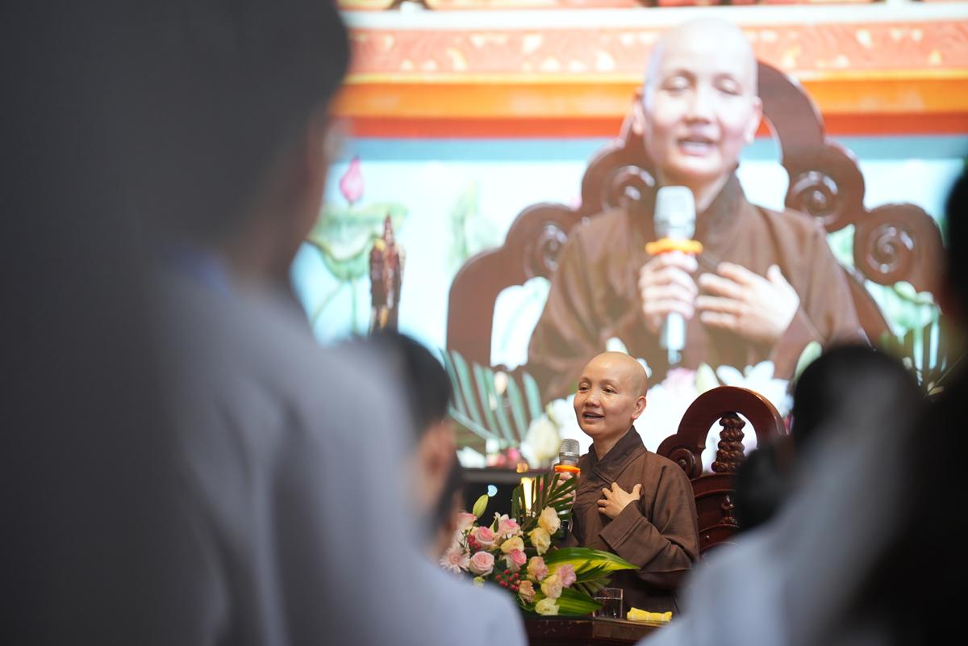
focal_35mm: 200
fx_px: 5377
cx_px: 484
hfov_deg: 10.3
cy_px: 323
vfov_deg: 6.9
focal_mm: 200
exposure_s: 1/250
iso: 1000
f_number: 2.8
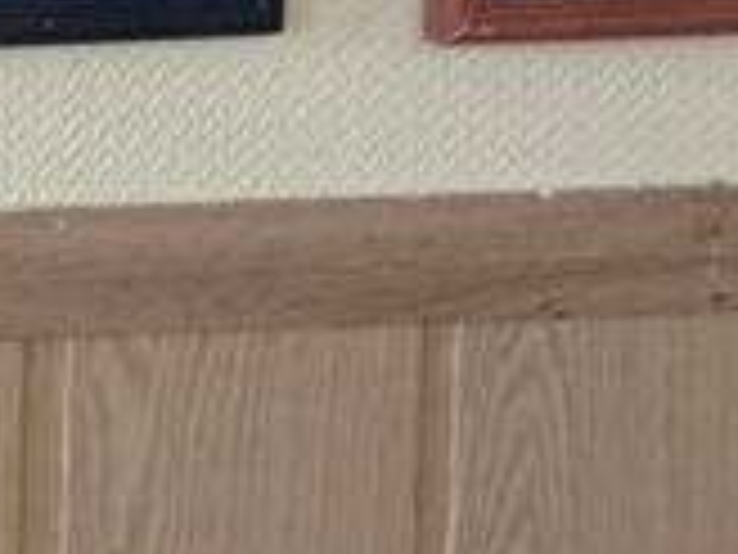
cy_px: -568
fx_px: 2814
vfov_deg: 10.3
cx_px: -482
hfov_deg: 13.7
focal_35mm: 132
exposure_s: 1/33.3
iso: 725
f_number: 1.9
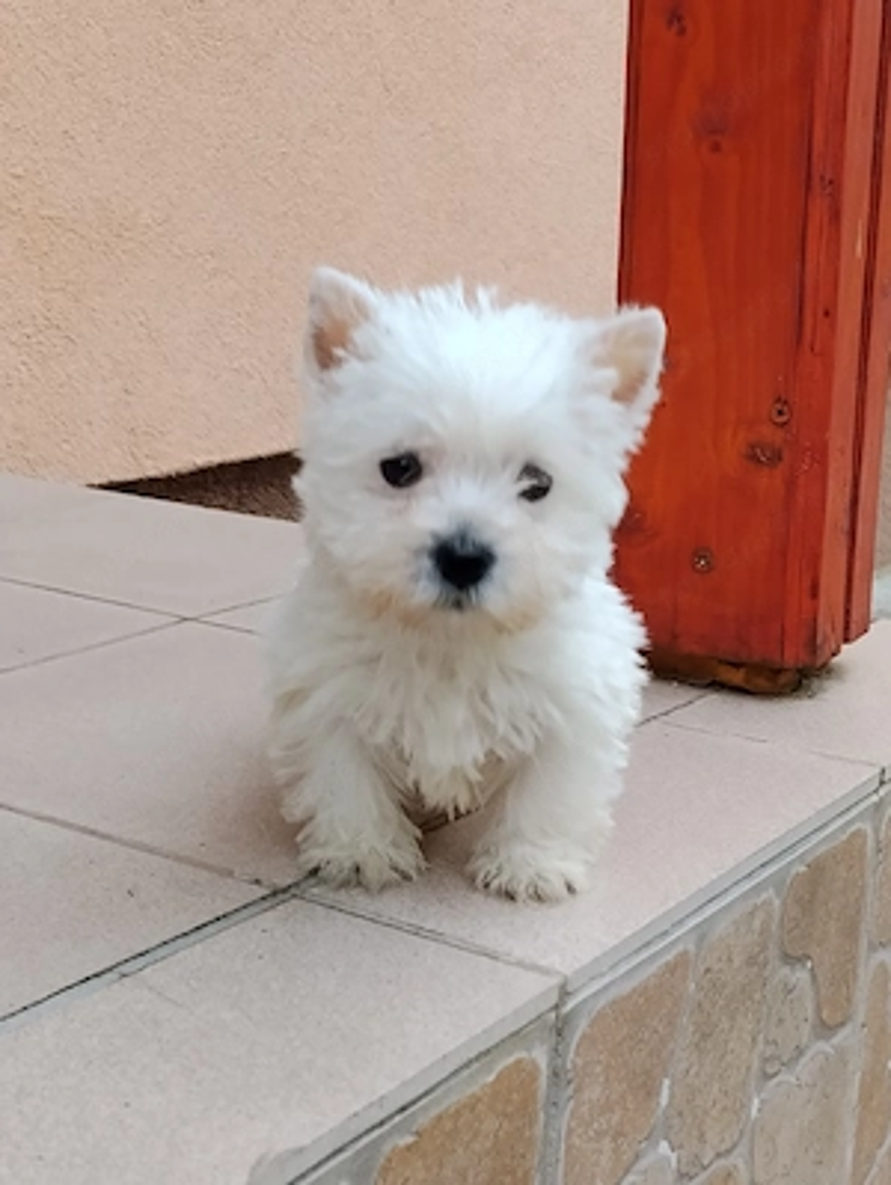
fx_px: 994
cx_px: 446
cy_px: 592
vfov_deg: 61.6
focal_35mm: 29
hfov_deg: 48.3
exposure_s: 1/100
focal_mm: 4.22
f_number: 1.8
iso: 320
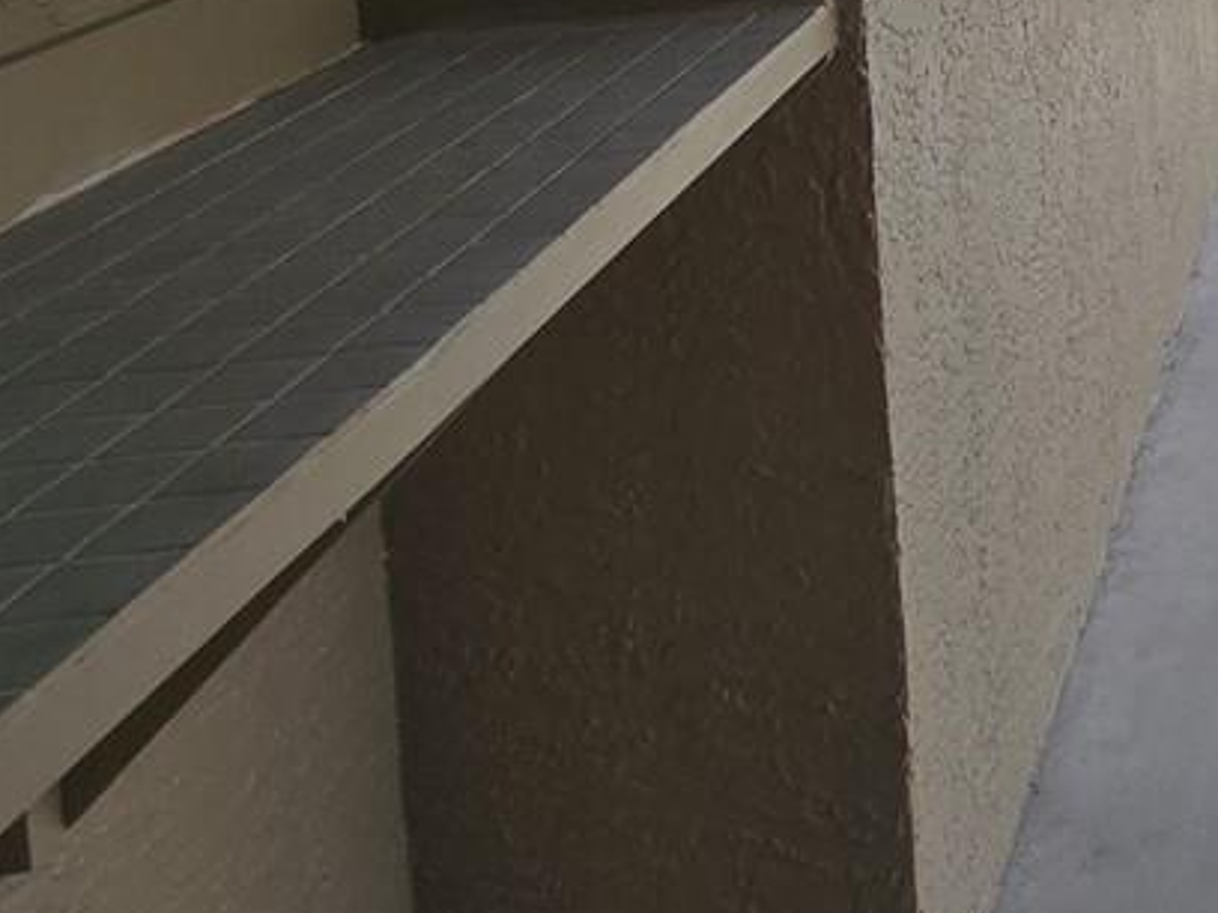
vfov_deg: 23.6
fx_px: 1794
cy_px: -403
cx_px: 1803
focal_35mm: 51
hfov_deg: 27.1
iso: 50
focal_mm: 2.2
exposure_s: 1/211
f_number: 2.2
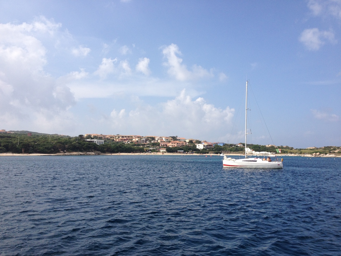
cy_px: 128
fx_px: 345
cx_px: 170
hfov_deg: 52.6
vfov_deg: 40.7
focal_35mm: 35
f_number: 2.4
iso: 64
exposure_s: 1/2123
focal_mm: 4.28
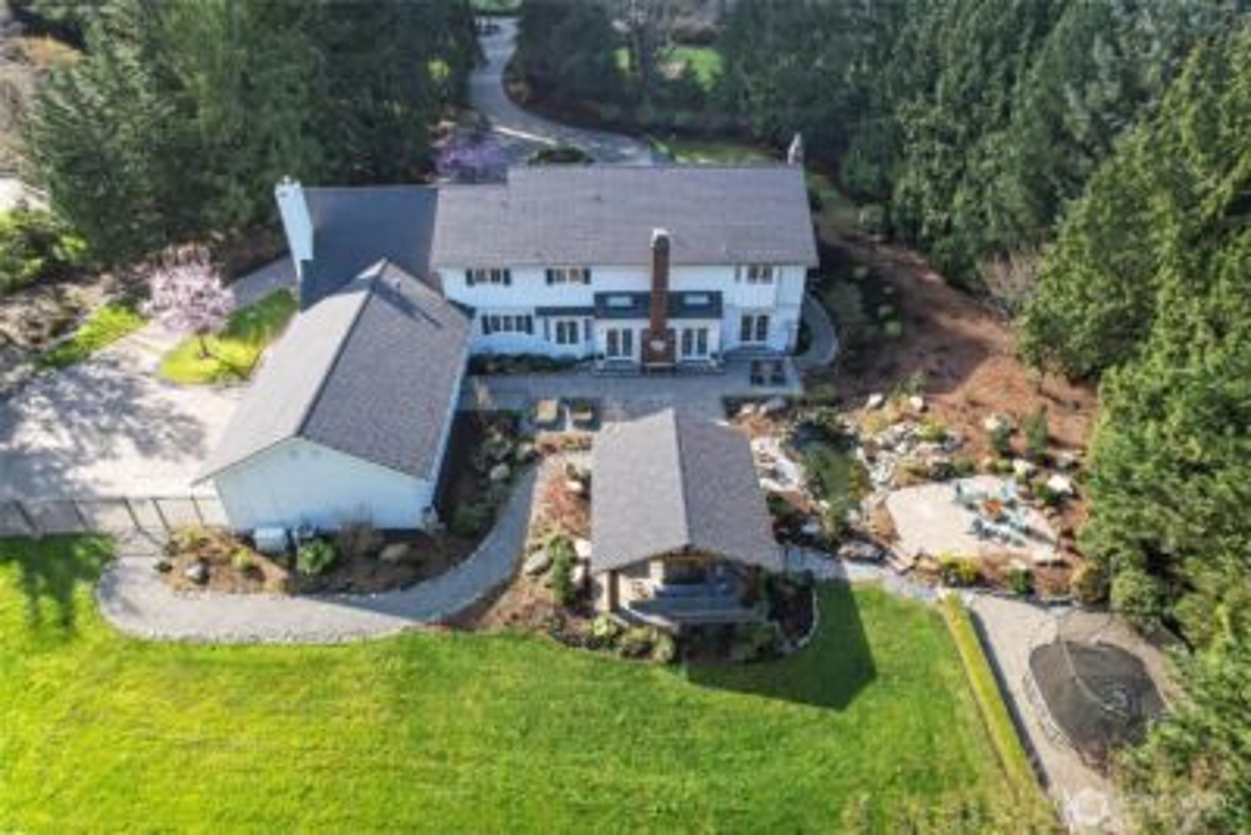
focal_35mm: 22
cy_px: 418
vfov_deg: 57.3
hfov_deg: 78.6
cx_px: 626
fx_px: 765
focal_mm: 8.38
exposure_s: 1/180
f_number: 2.8
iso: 100
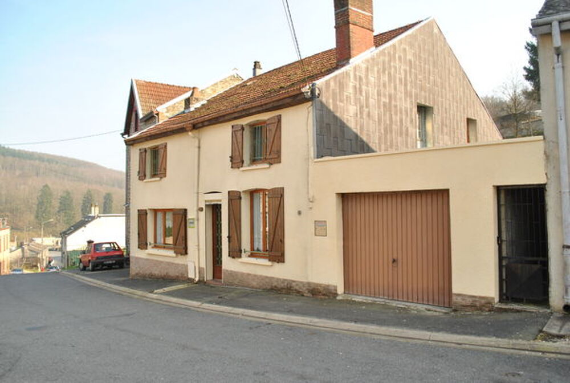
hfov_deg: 67.3
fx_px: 429
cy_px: 192
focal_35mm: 27
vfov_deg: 48.2
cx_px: 285
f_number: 4.5
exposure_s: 1/400
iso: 200
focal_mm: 18
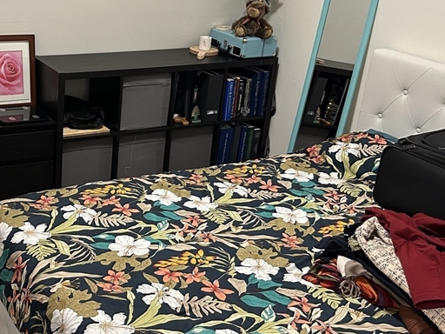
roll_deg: -3.1
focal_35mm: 52
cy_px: 139
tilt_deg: -19.8
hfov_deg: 36.1
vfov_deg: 28.0
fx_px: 668
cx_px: 117
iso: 320
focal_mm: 5.7
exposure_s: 1/60
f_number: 1.5
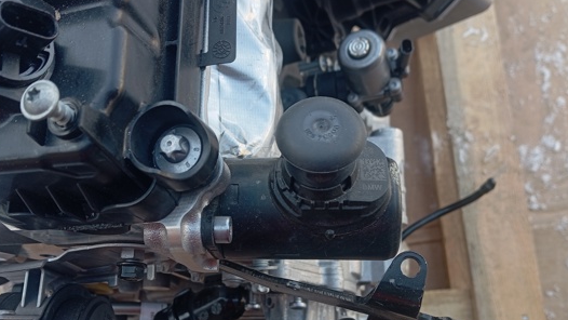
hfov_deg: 53.9
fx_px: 557
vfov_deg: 31.9
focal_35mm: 37
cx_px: 259
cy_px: 196
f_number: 1.8
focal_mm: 4.22
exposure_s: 1/100
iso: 92
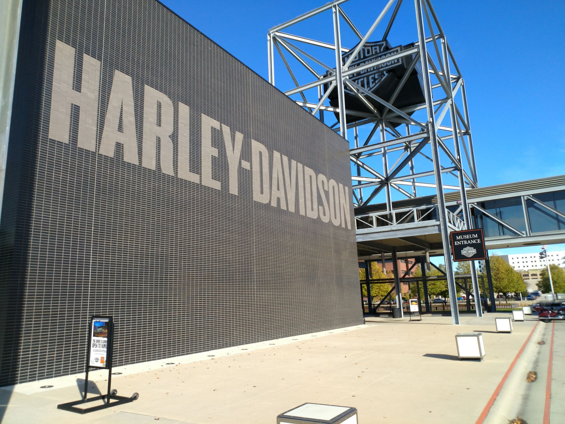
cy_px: 212
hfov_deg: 65.3
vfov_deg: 51.4
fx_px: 441
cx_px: 282
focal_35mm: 27
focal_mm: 4.73
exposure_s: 1/641
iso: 100
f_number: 2.2
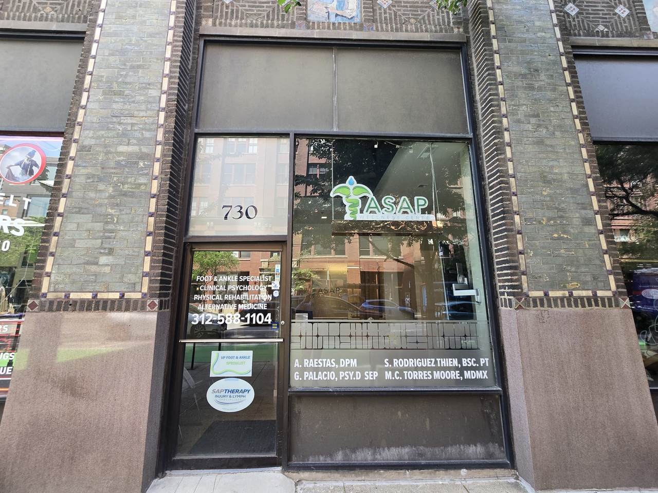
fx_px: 247
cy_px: 246
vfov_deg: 89.9
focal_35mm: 13
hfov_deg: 106.2
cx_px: 329
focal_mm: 2.2
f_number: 2.2
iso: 64
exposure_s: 1/120
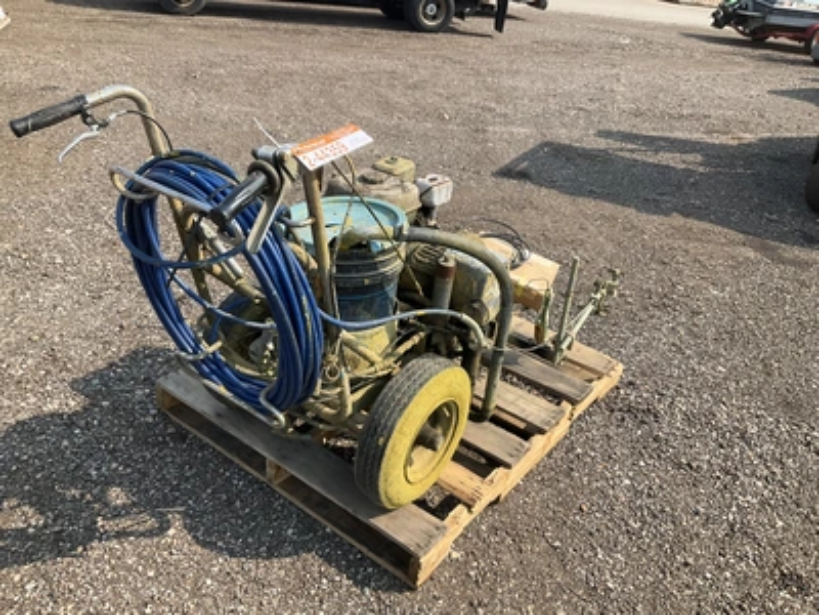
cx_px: 410
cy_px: 308
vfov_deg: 48.2
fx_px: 686
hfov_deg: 61.7
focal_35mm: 29
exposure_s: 1/944
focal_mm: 3
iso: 25
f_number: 1.8
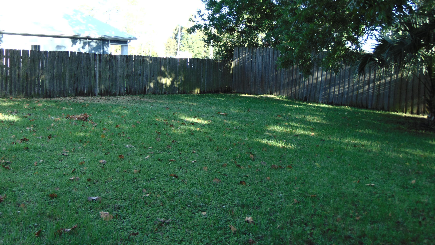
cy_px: 97
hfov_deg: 51.6
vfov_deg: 30.3
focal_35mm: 39
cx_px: 216
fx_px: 450
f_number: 3.2
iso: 80
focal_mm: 6.3
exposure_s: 1/100
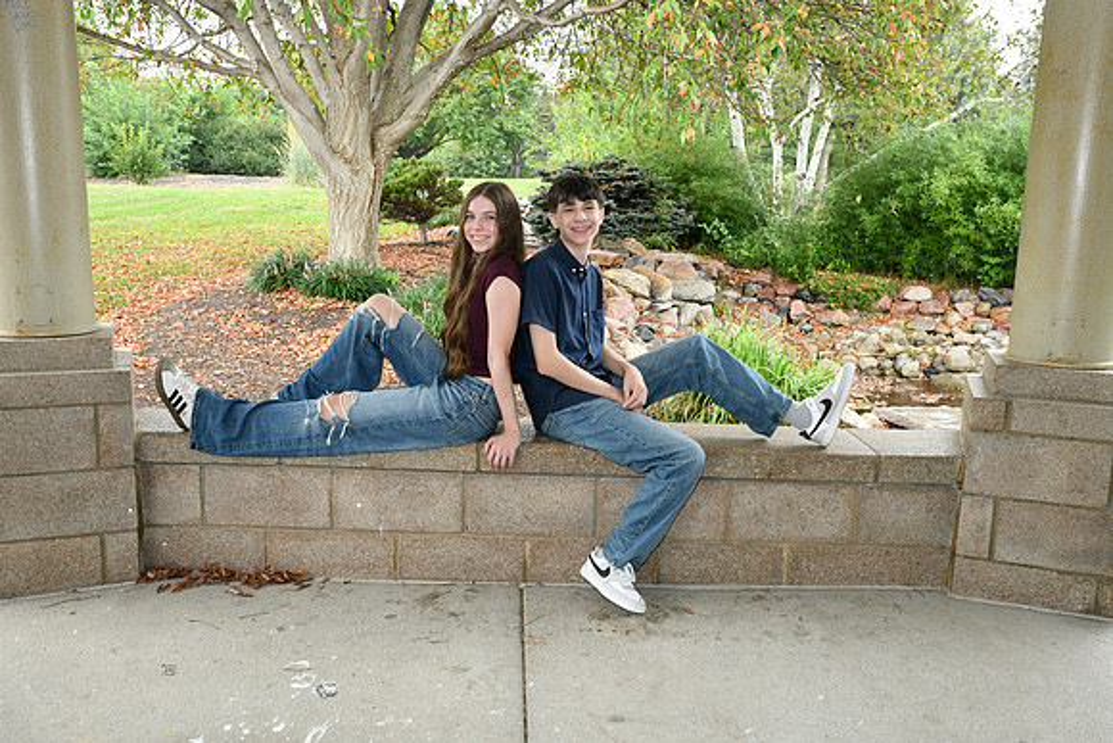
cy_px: 372
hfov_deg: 60.3
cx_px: 556
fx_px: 959
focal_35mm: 31
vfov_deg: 42.3
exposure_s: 1/60
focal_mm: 31
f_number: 8
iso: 1600
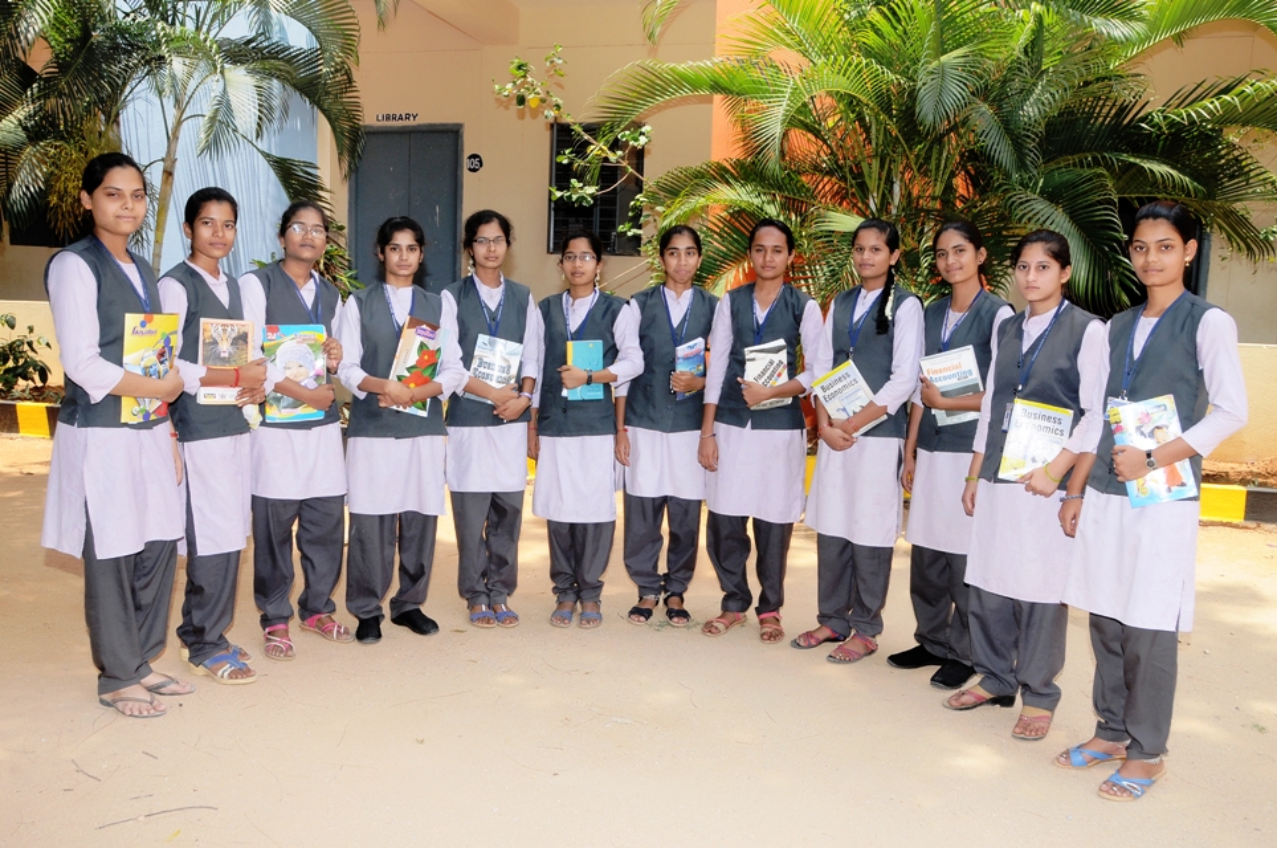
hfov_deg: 62.0
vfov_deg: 43.5
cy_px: 424
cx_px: 638
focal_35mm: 30
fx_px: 1063
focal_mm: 20
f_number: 9
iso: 200
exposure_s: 1/125
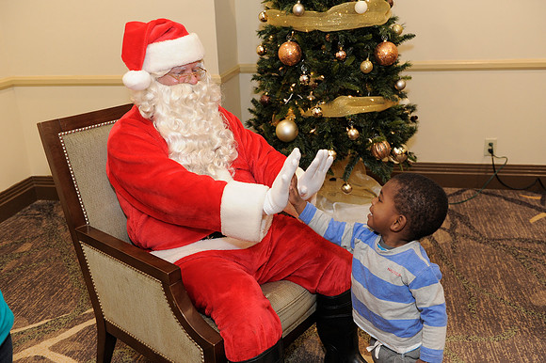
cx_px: 273
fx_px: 531
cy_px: 182
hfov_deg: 54.5
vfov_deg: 37.8
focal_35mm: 35
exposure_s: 1/100
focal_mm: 35
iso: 1600
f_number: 4
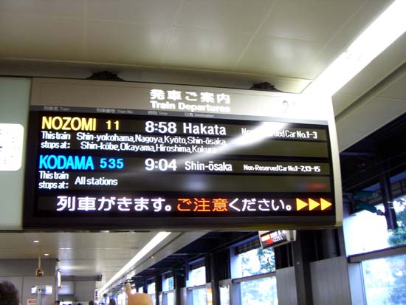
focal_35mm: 38
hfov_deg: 49.0
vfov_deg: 37.7
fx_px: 446
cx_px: 203
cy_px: 152
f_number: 2.7
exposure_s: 1/20
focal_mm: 6.2
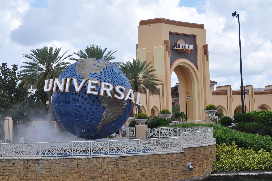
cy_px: 90
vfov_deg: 18.1
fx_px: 566
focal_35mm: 75
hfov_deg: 27.0
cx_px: 136
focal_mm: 50
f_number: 9
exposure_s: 1/320
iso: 200
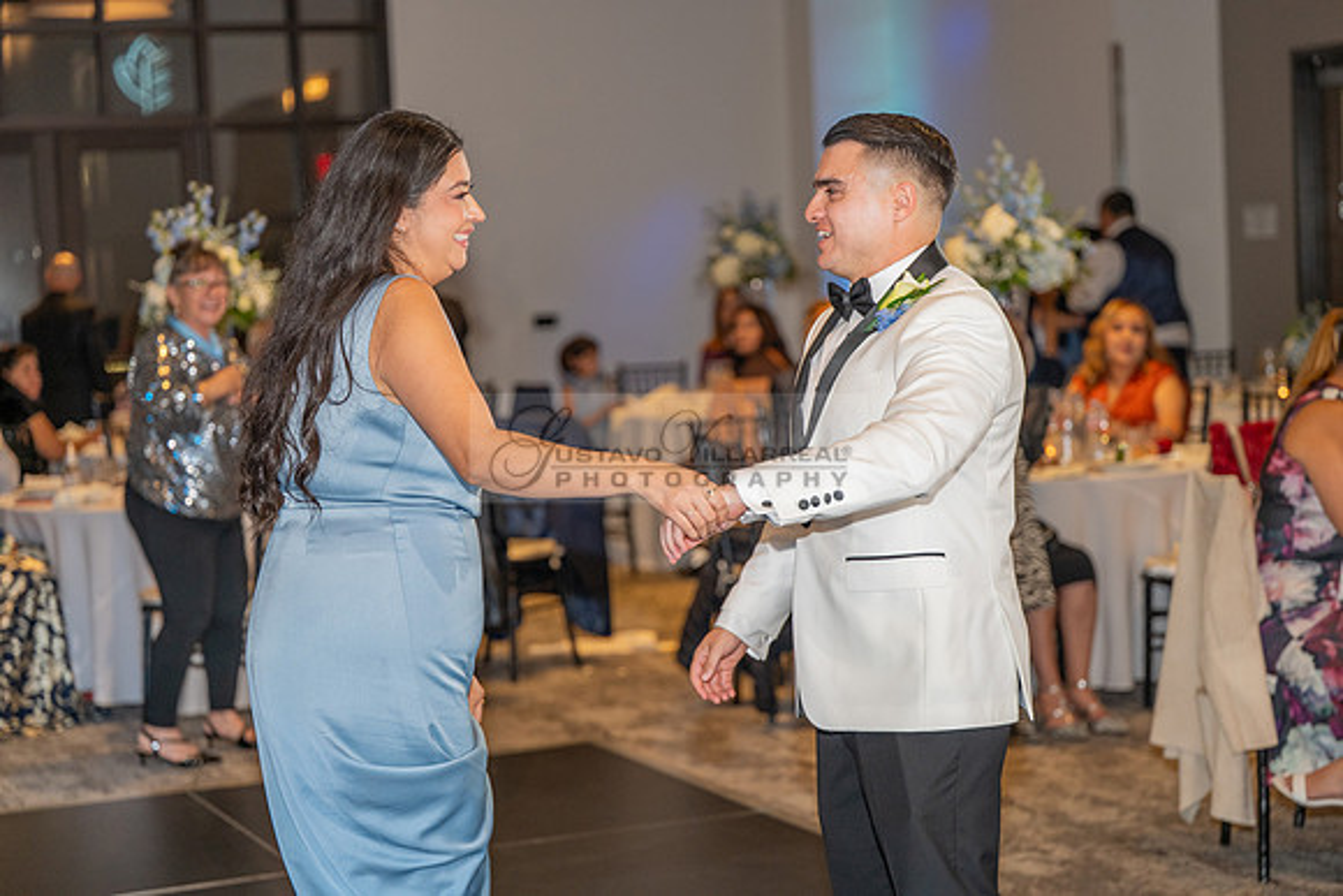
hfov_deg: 28.1
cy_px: 448
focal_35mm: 72
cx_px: 672
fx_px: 2687
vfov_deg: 18.9
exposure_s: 1/125
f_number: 2.8
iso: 1000
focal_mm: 72
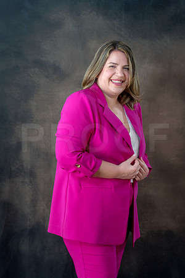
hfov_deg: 13.0
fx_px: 809
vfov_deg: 19.5
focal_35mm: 105
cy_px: 139
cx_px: 92
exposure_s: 1/100
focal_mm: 105
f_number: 4.5
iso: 400
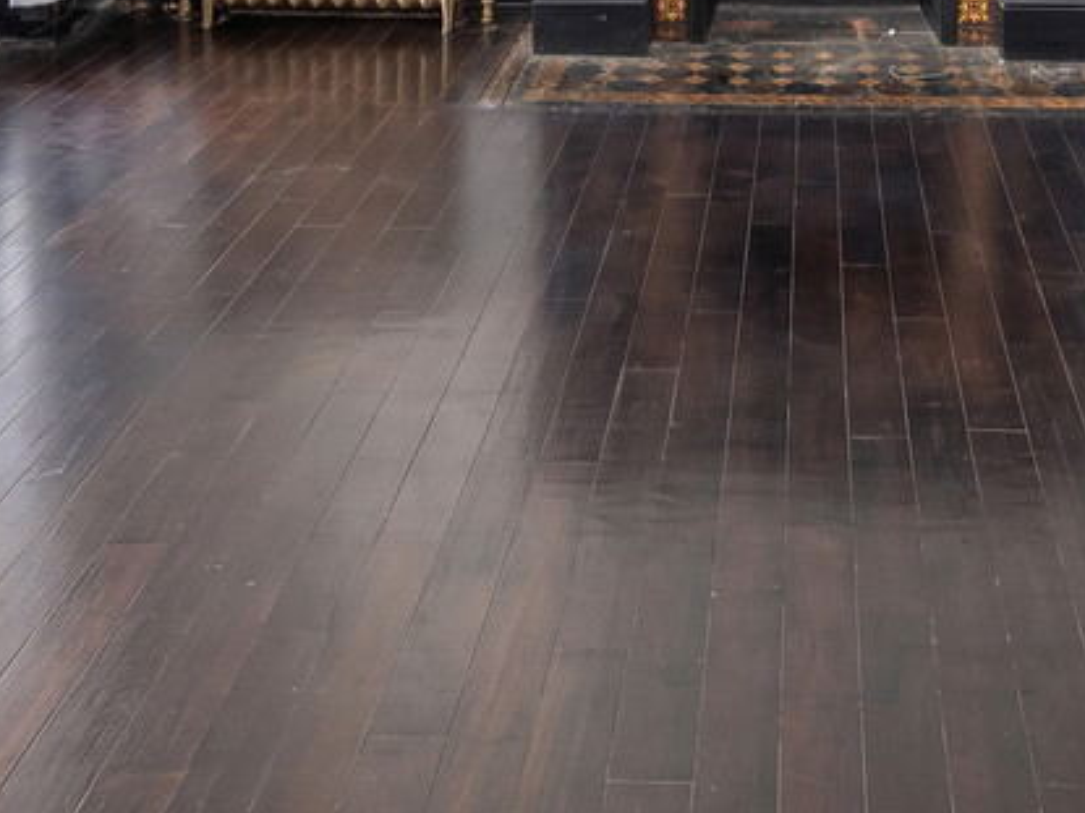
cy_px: -366
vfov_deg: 25.4
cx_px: 718
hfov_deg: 41.6
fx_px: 1410
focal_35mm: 45
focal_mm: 7
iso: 320
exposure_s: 1/8
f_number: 4
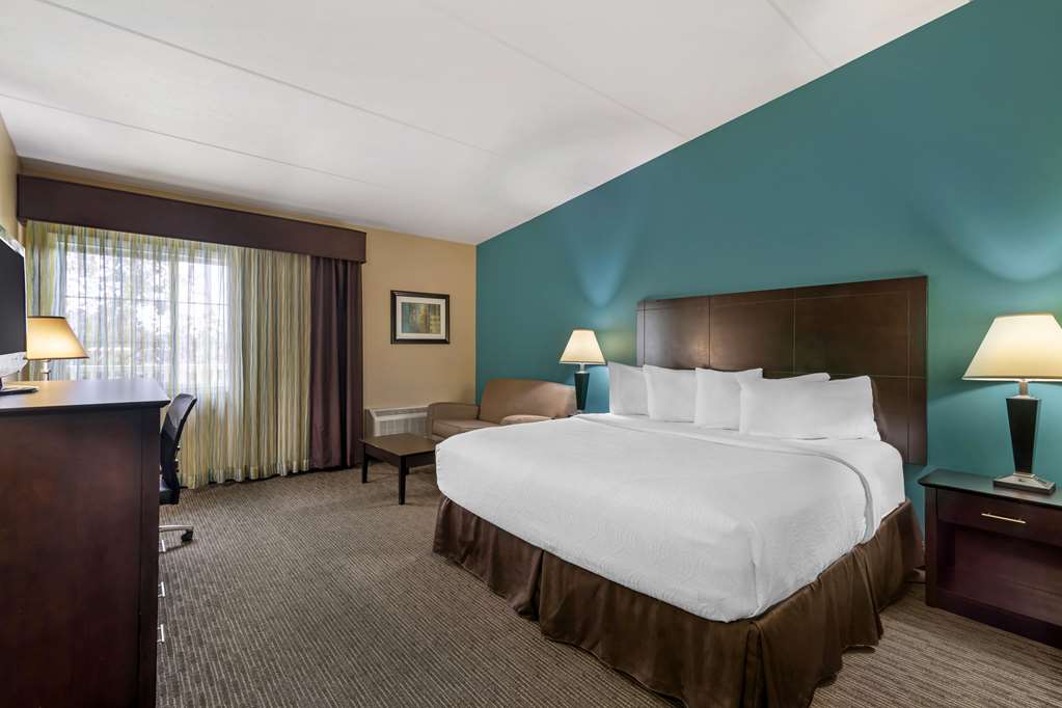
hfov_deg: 96.7
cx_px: 531
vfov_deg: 73.7
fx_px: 472
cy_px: 354
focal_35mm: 16
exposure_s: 1/3
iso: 100
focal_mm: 16
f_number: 9
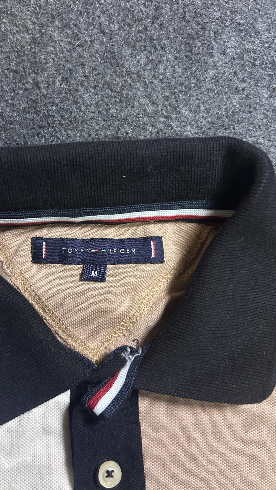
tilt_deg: -52.7
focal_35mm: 29
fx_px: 377
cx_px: 99
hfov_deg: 39.8
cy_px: 242
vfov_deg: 66.1
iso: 320
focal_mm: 5.7
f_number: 1.5
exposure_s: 1/50
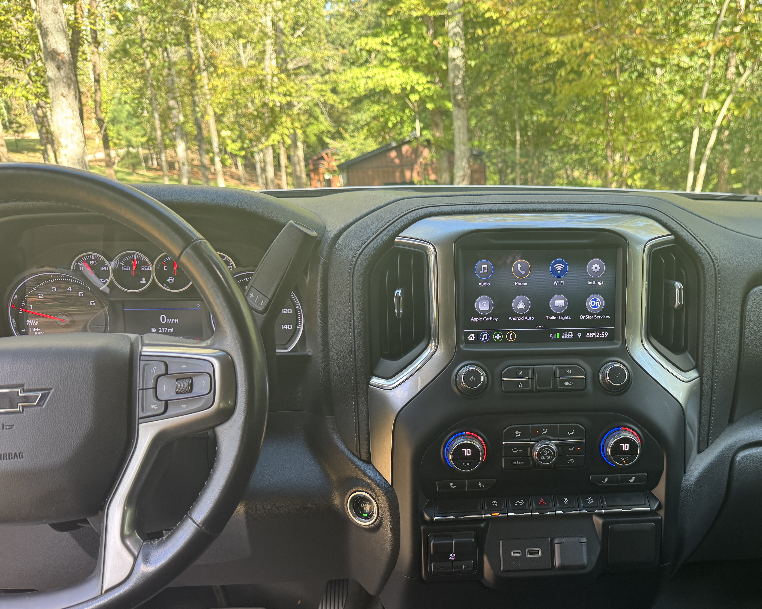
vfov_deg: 46.8
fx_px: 699
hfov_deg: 56.2
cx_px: 493
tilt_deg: -17.9
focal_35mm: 31
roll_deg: +4.8
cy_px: 371
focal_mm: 6.76
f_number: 1.78
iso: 100
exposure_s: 1/121
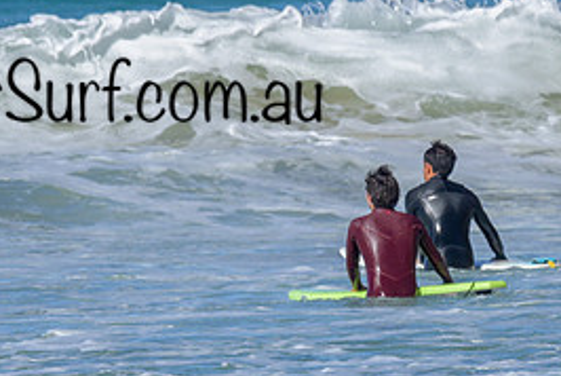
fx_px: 37316
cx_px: 304
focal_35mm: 2392
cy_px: 226
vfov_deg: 0.6
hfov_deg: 0.9
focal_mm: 800
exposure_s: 1/2000
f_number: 6.3
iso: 160
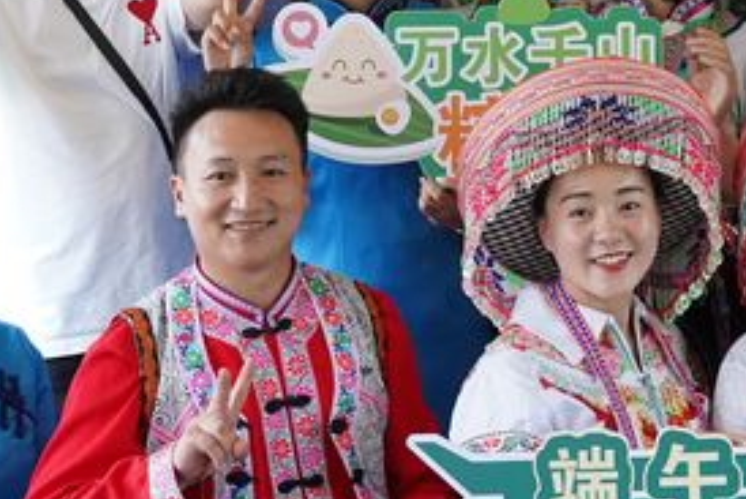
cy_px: -12
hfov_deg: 18.5
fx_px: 2239
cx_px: 705
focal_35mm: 108
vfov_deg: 12.5
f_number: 5.6
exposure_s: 1/250
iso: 2000
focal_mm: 25
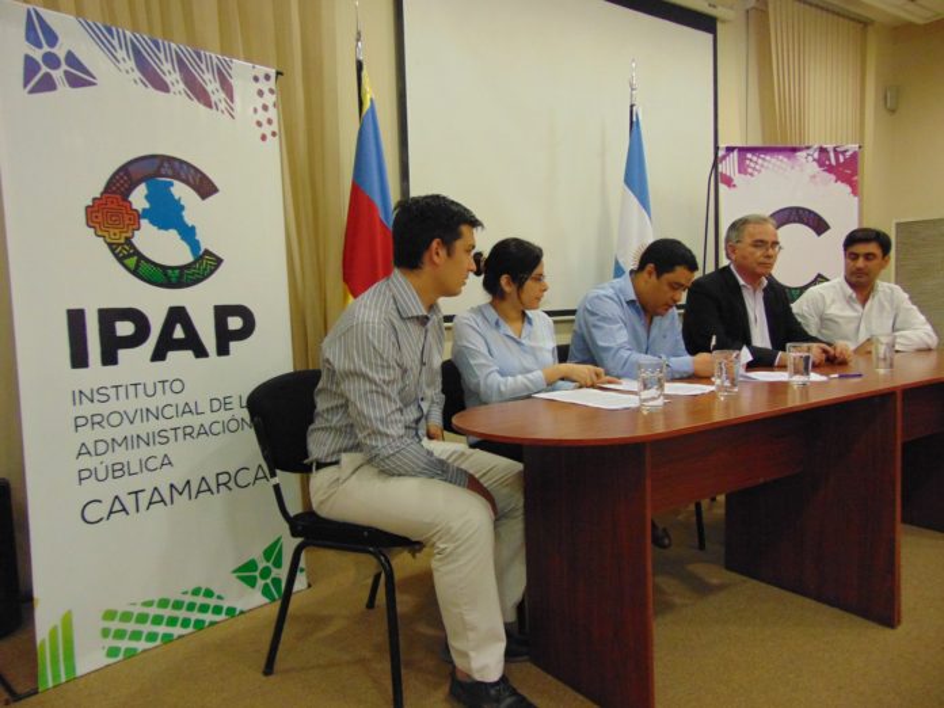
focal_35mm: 25
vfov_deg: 54.9
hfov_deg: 69.4
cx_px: 472
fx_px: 682
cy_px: 354
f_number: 3
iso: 400
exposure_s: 1/15
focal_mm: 4.5
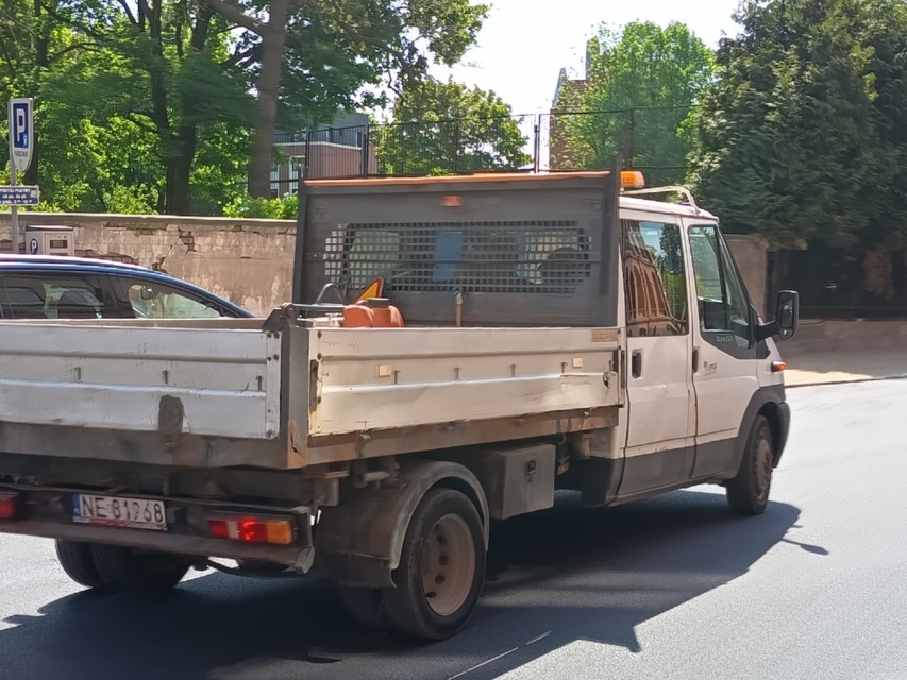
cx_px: 454
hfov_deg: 31.2
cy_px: 340
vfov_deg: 23.7
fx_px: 1625
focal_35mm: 62
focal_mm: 5.27
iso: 50
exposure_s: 1/272
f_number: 1.7
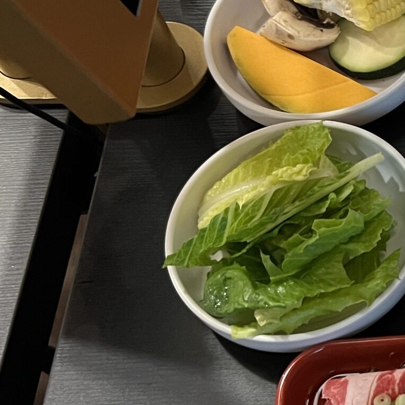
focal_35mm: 77
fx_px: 1019
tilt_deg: -59.6
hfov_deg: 19.1
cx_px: 640
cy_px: 184
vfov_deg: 22.5
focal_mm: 5.7
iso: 500
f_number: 1.5
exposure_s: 1/33
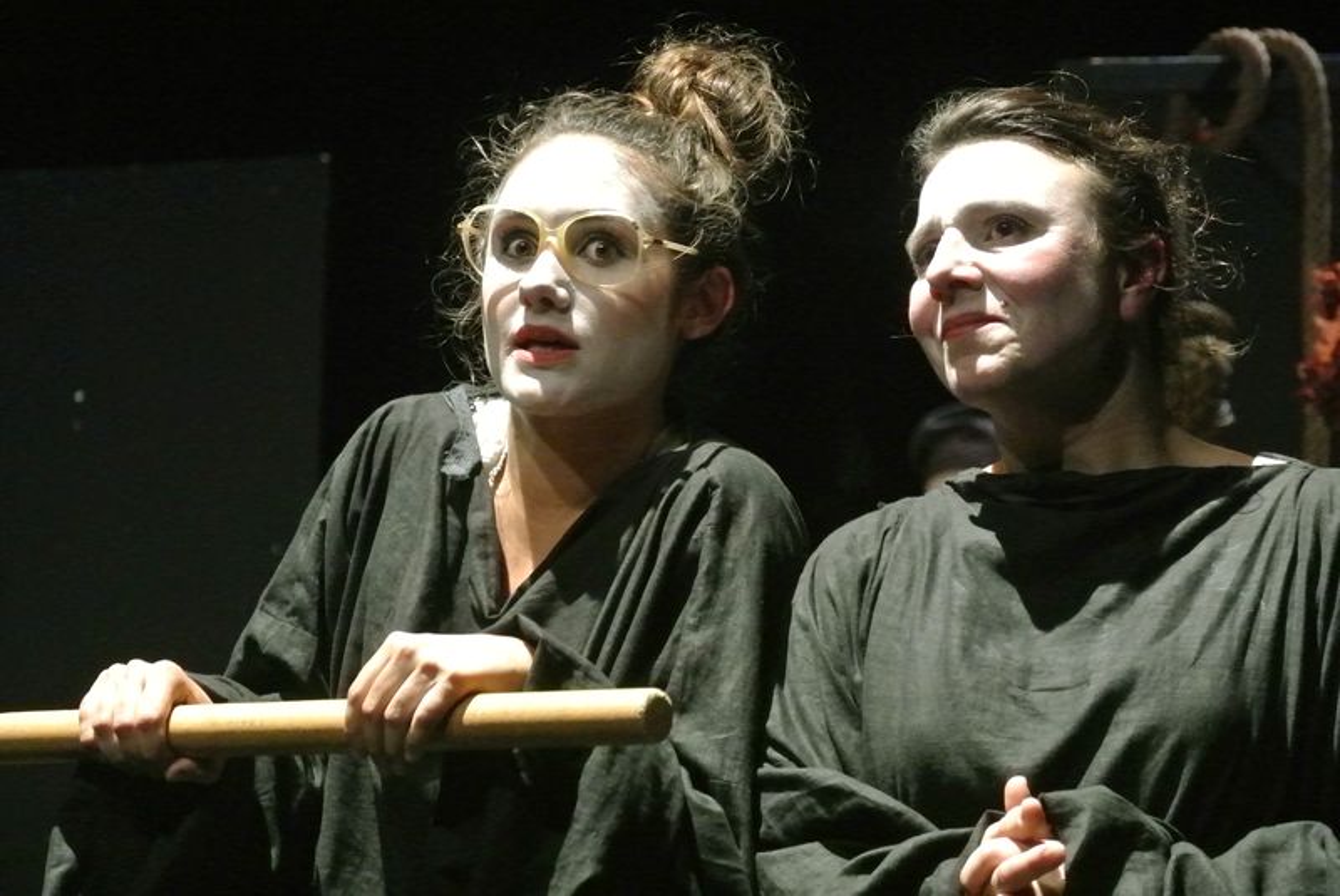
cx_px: 670
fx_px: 6184
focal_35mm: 166
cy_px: 448
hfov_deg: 12.4
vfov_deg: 8.3
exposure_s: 1/100
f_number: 4.5
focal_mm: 61.6
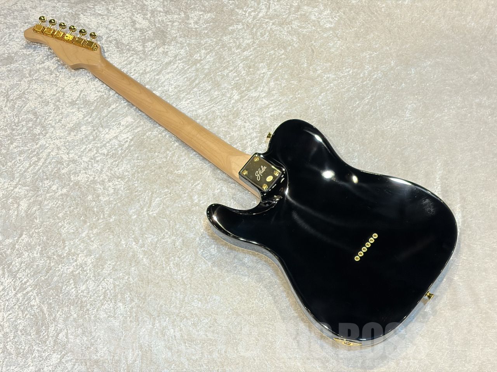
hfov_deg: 36.8
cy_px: 186
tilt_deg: -67.4
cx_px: 248
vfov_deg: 28.0
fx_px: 747
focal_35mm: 52
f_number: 1.6
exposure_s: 1/40
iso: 250
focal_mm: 5.96
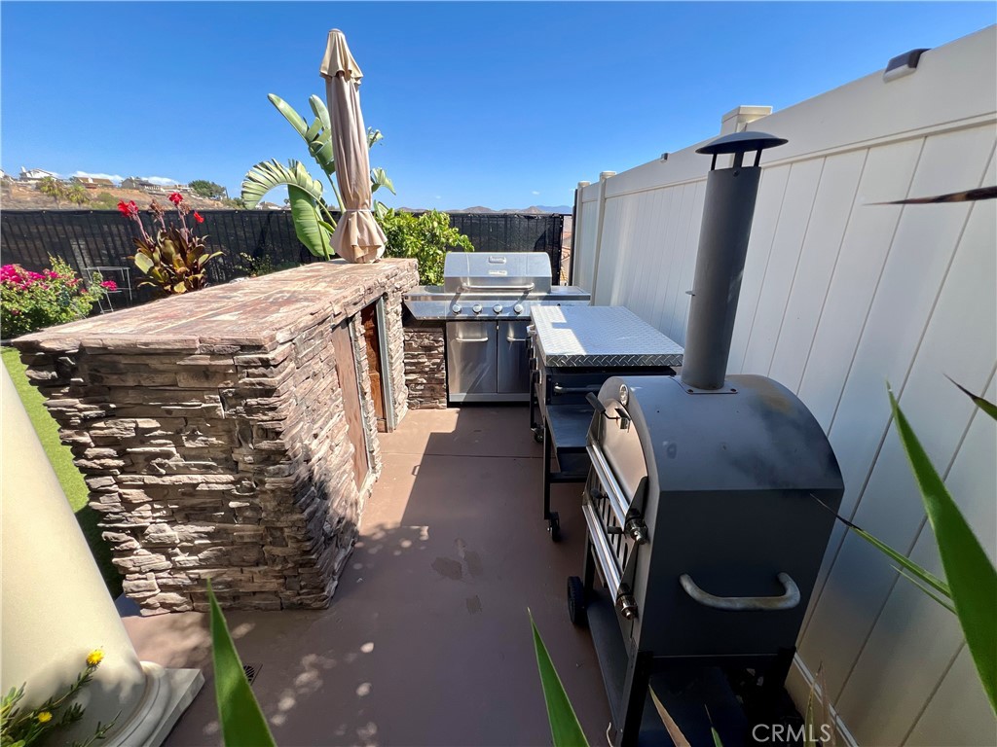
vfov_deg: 89.9
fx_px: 374
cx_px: 498
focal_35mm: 13
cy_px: 374
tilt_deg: -19.7
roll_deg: -0.6
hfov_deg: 106.2
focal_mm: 1.57
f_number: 1.8
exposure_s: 1/649
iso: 32
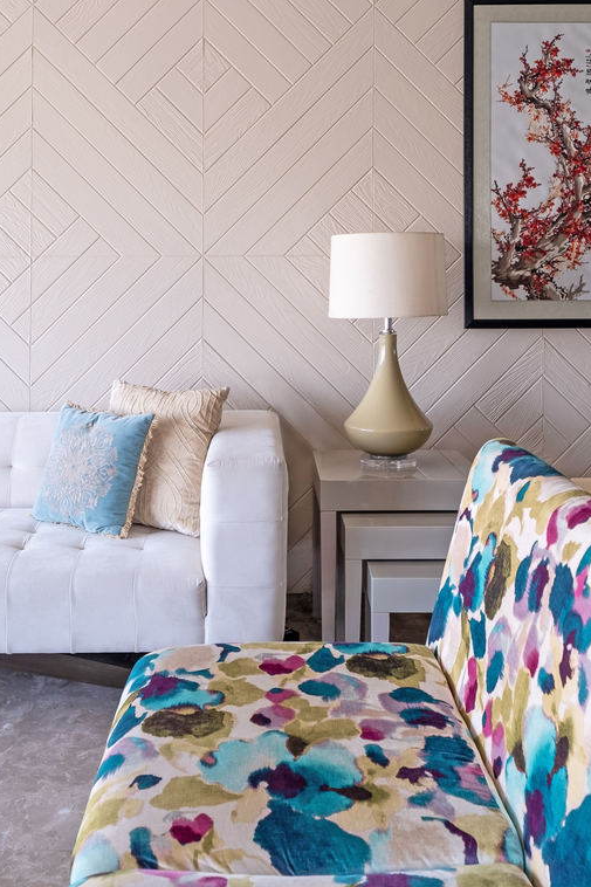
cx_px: 283
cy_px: 253
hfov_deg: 34.2
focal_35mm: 39
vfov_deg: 48.2
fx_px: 961
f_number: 2.8
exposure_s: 1/15
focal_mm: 12.5
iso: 80
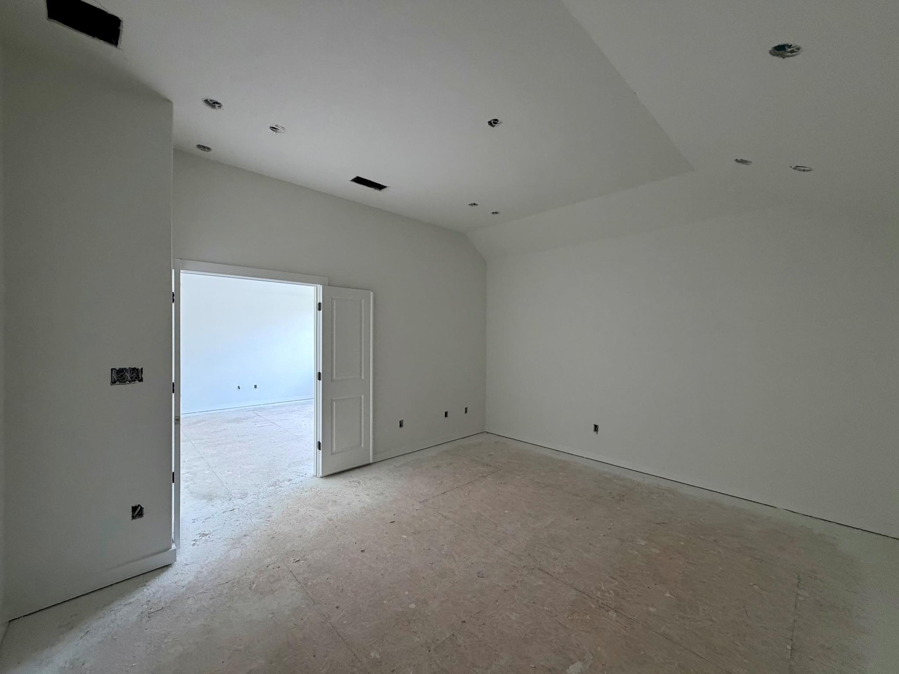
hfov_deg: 102.1
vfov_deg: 85.7
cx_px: 450
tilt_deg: -0.2
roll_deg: -0.2
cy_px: 337
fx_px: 364
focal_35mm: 14
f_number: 2.2
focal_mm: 2.22
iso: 320
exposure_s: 1/60
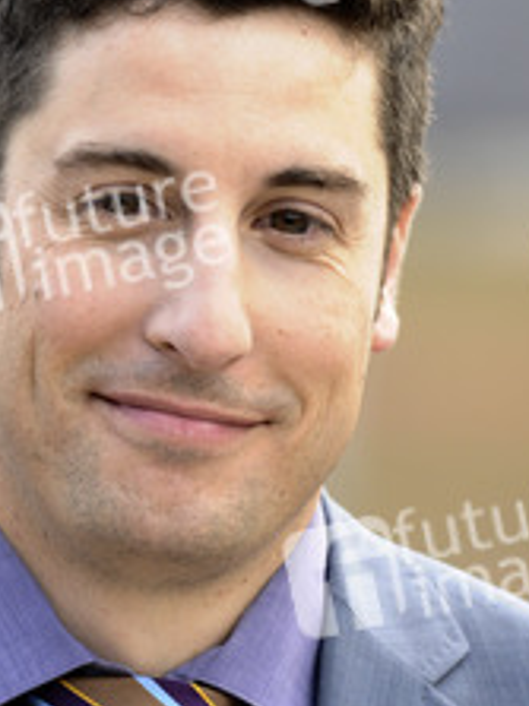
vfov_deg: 3.8
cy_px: 405
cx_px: 160
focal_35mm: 518
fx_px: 10565
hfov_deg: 2.9
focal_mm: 200
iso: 320
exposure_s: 1/200
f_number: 4.5
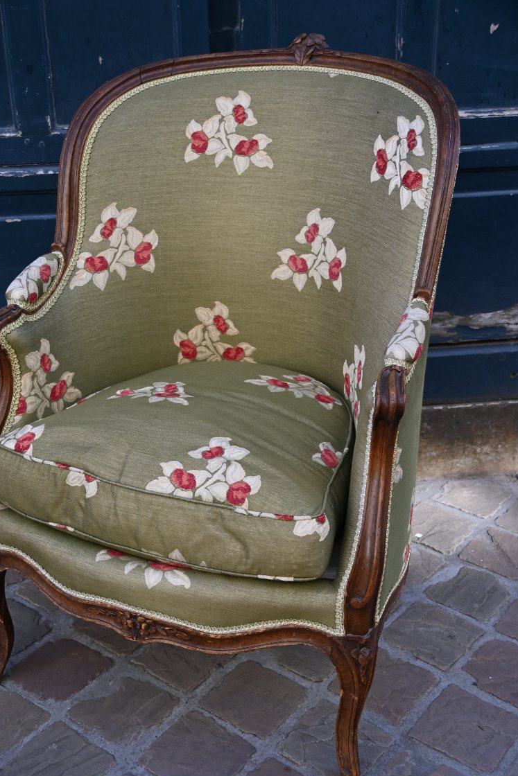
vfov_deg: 42.9
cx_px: 244
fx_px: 988
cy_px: 414
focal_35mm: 46
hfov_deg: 29.4
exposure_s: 1/250
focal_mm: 28.5
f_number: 4
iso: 200
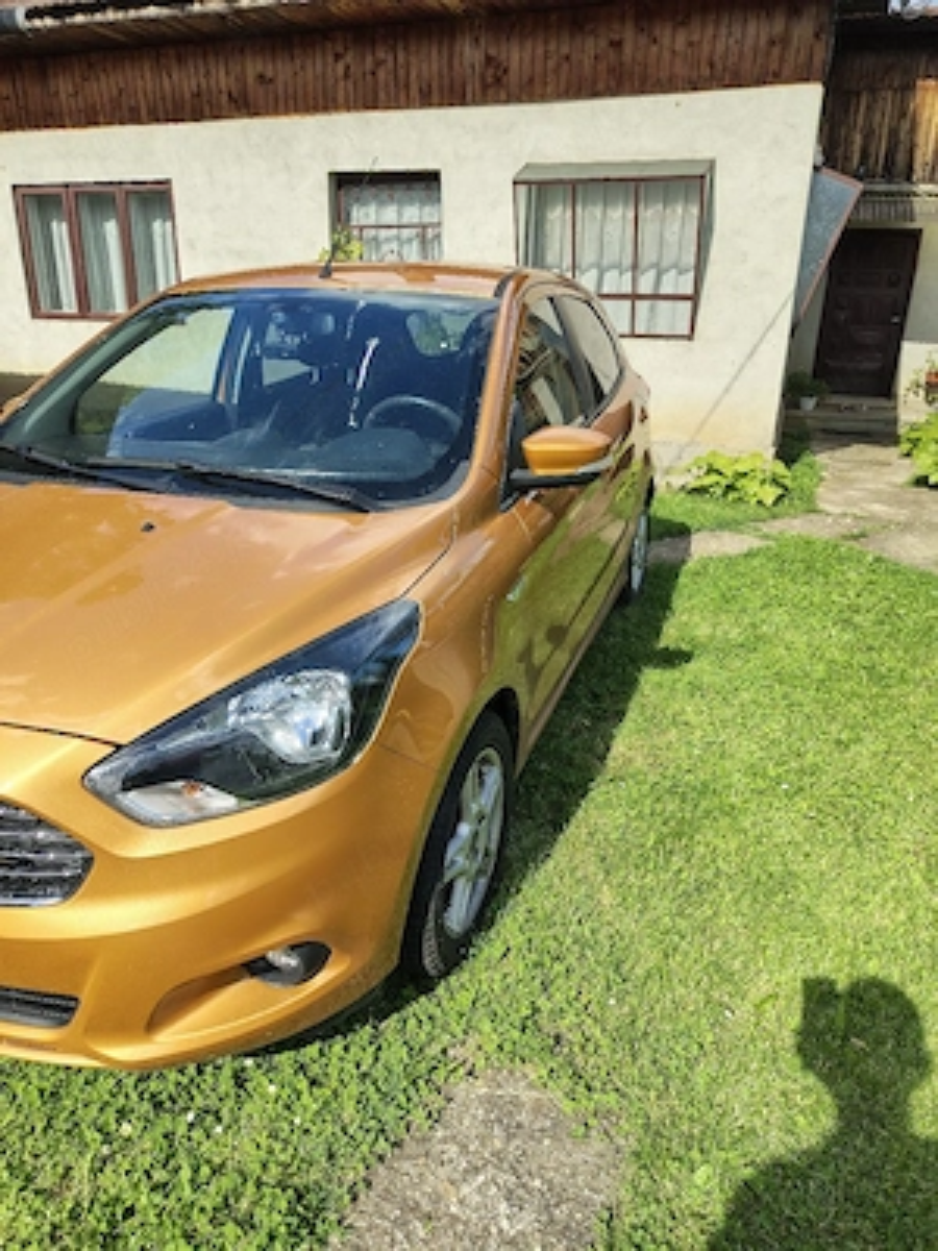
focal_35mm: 24
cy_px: 626
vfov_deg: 71.6
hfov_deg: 56.8
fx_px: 867
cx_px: 469
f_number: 1.8
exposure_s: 1/909
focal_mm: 5.56
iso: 101
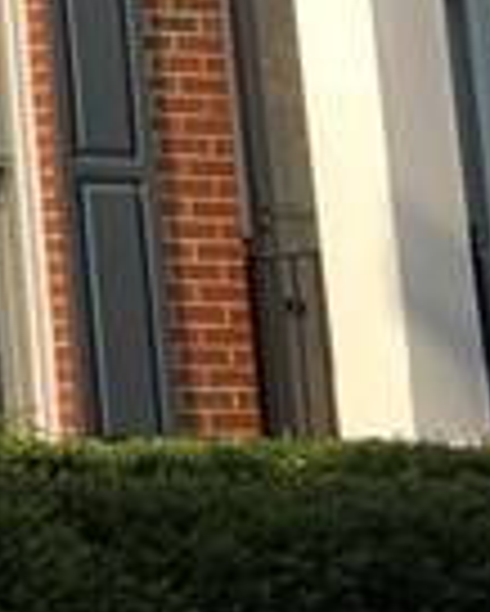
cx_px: -1241
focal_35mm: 213
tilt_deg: +13.3
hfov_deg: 6.3
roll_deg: +1.9
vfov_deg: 8.9
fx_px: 3857
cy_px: -266
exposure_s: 1/1115
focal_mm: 4.15
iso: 25
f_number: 2.2
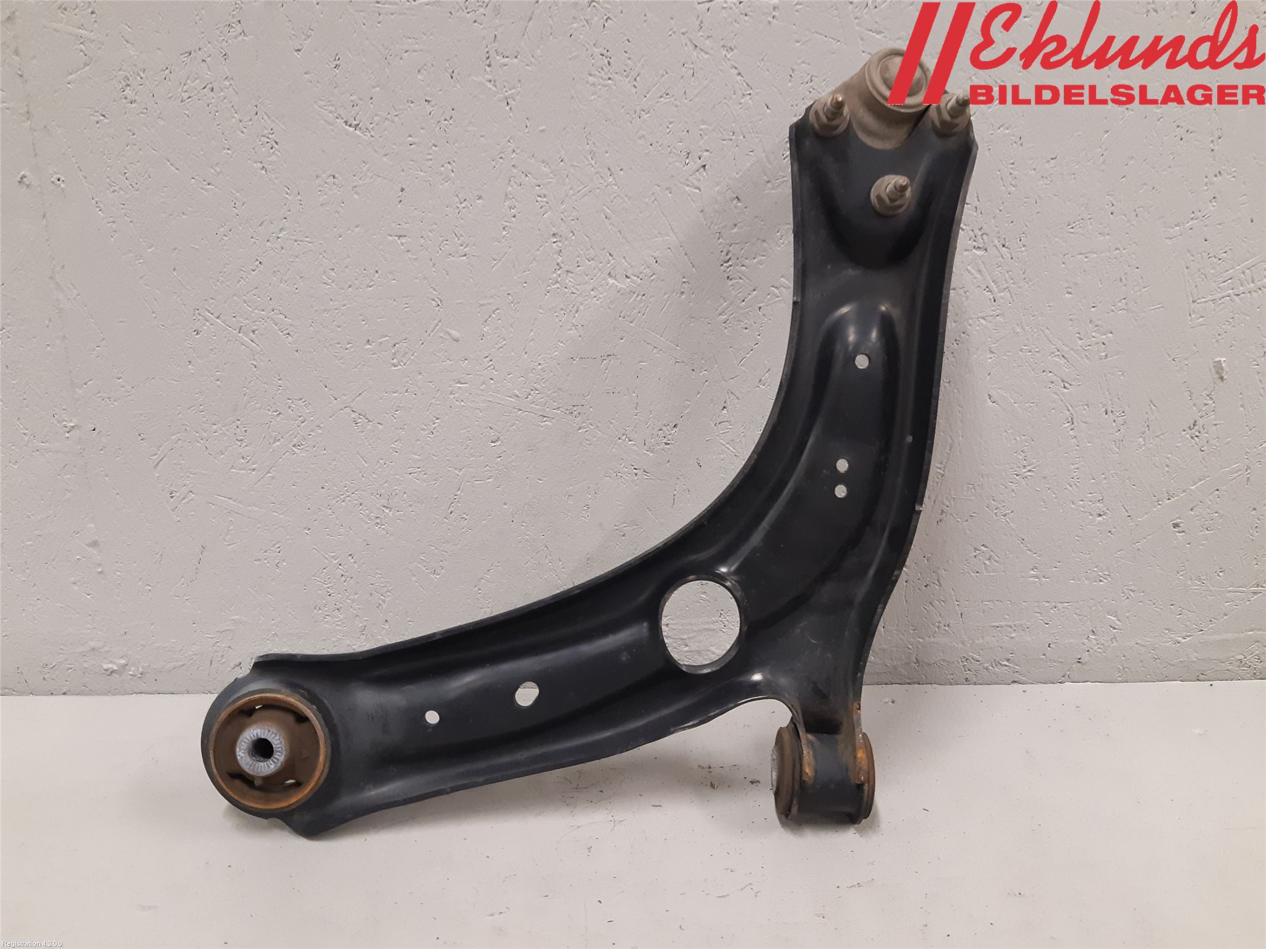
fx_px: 951
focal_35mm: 26
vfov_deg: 53.1
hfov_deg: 67.3
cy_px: 474
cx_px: 633
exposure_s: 1/50
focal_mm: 3.93
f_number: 1.7
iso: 200
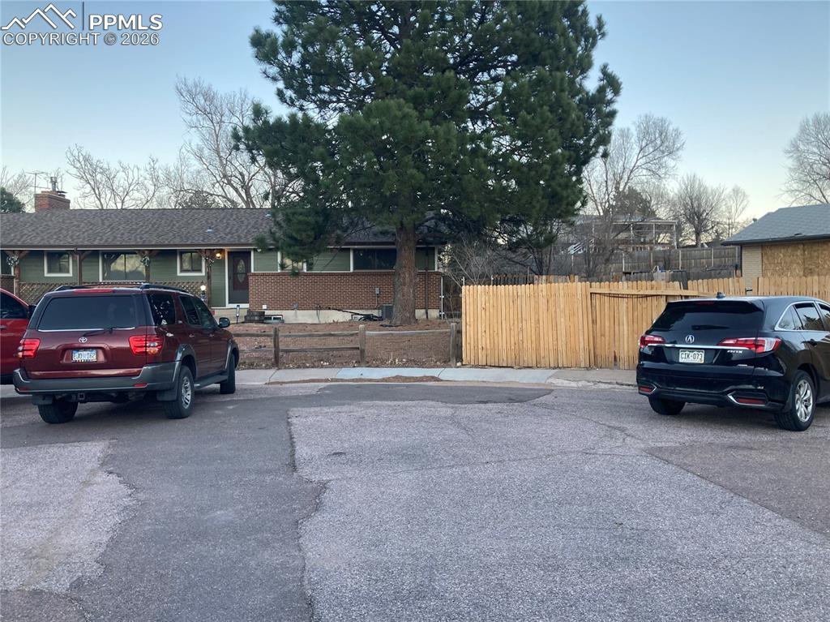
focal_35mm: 28
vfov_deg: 49.7
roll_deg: +0.6
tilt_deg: -0.2
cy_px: 311
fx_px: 671
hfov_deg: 63.5
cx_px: 415
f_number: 1.8
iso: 40
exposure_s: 1/121
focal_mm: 3.99
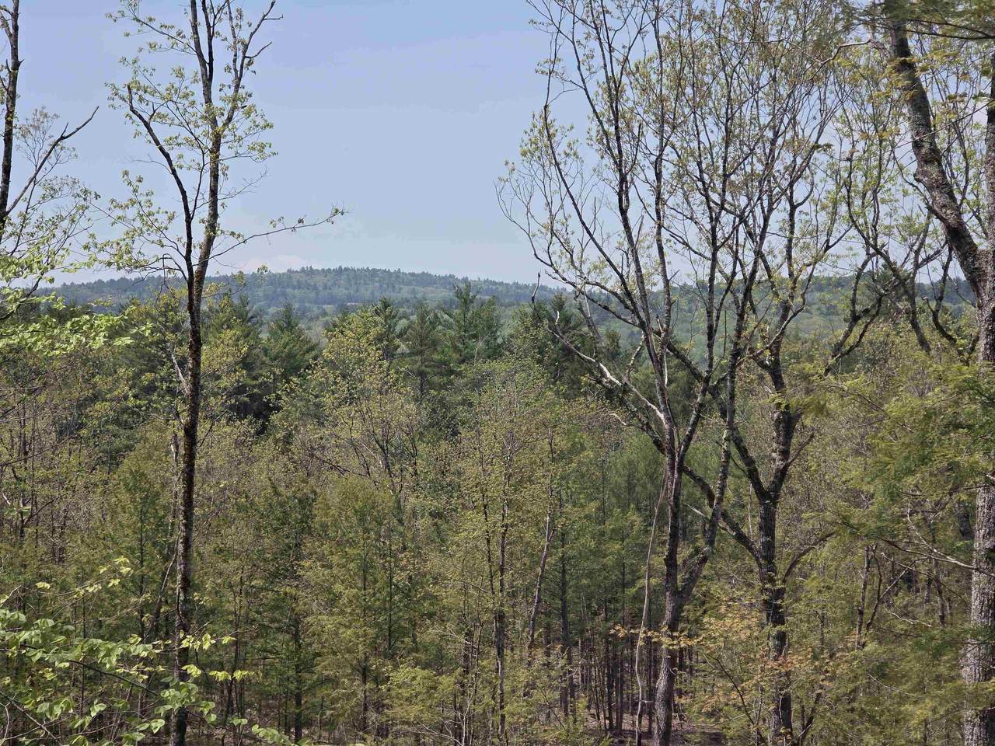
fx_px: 3306
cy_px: 373
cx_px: 498
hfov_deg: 17.1
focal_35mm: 115
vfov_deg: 12.9
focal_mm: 18.6
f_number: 3.4
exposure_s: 1/1641
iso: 64
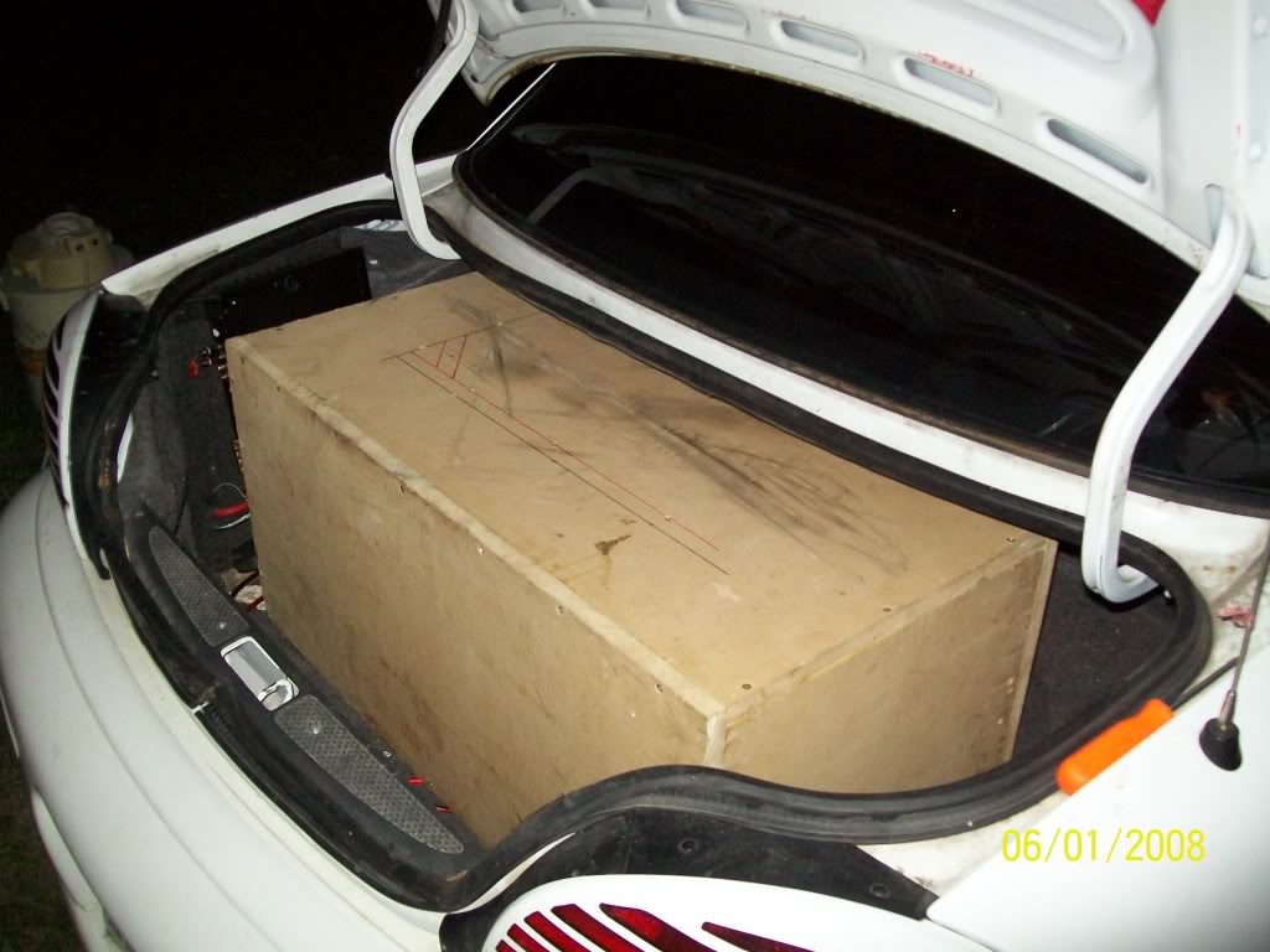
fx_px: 1321
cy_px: 476
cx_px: 635
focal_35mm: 36
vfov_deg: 39.7
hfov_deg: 51.4
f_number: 2.7
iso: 160
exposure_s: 1/60
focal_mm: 6
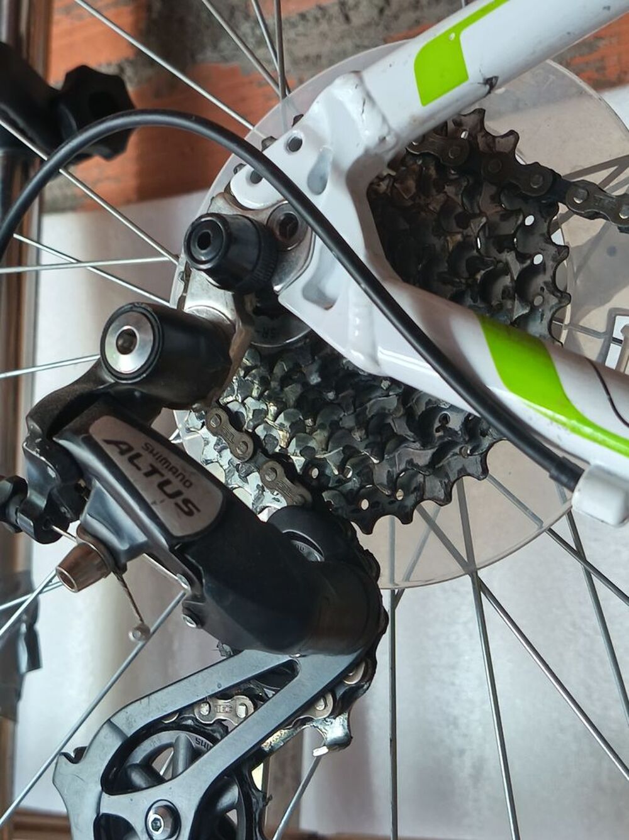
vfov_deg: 39.7
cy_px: 420
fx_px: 1165
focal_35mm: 48
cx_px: 314
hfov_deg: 30.2
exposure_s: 1/100
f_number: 1.75
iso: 811
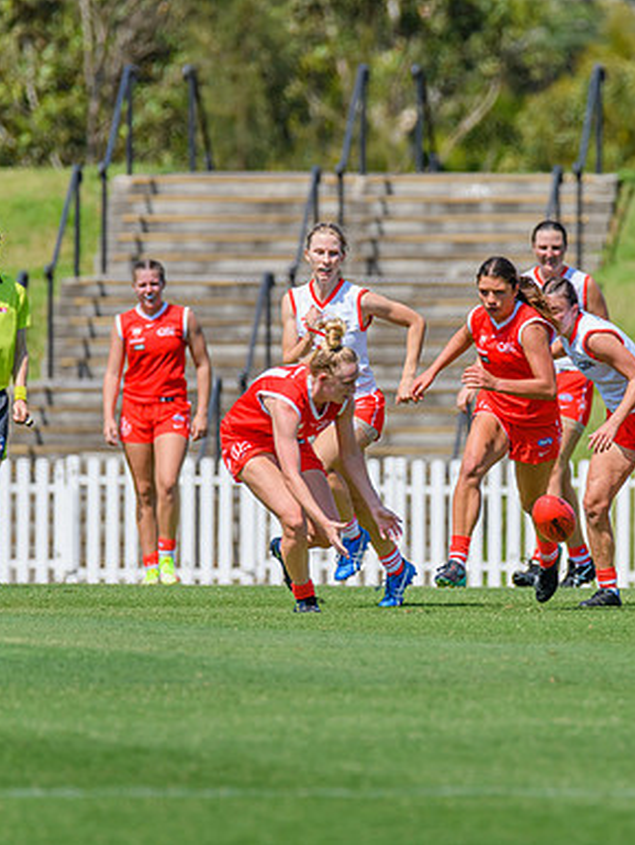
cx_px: 433
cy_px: 435
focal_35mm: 896
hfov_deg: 1.7
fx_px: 21903
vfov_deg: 2.2
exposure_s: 1/2000
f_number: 9
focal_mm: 600
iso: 800
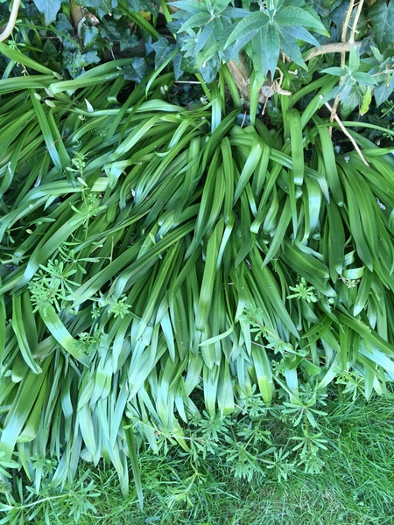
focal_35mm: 29
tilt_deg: -64.7
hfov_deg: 48.2
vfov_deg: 61.7
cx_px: 197
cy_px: 262
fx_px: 440
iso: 50
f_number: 2.2
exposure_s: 1/33
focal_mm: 4.15
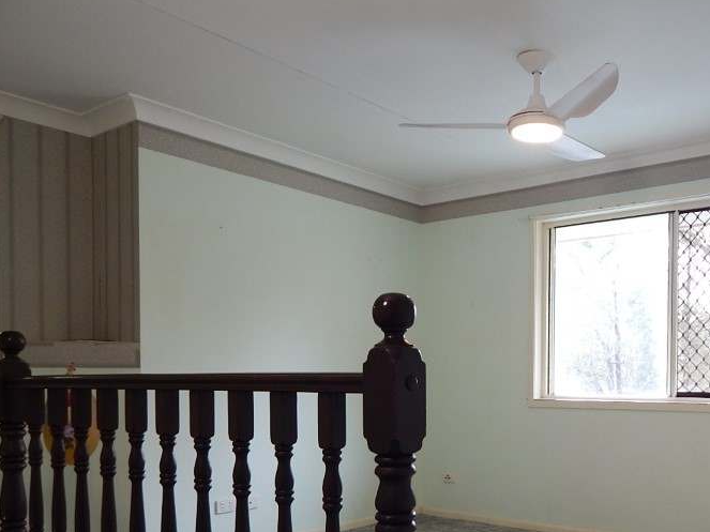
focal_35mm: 34
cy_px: 398
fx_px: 697
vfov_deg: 40.6
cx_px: 511
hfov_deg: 52.2
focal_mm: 4
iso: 125
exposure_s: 1/50
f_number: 3
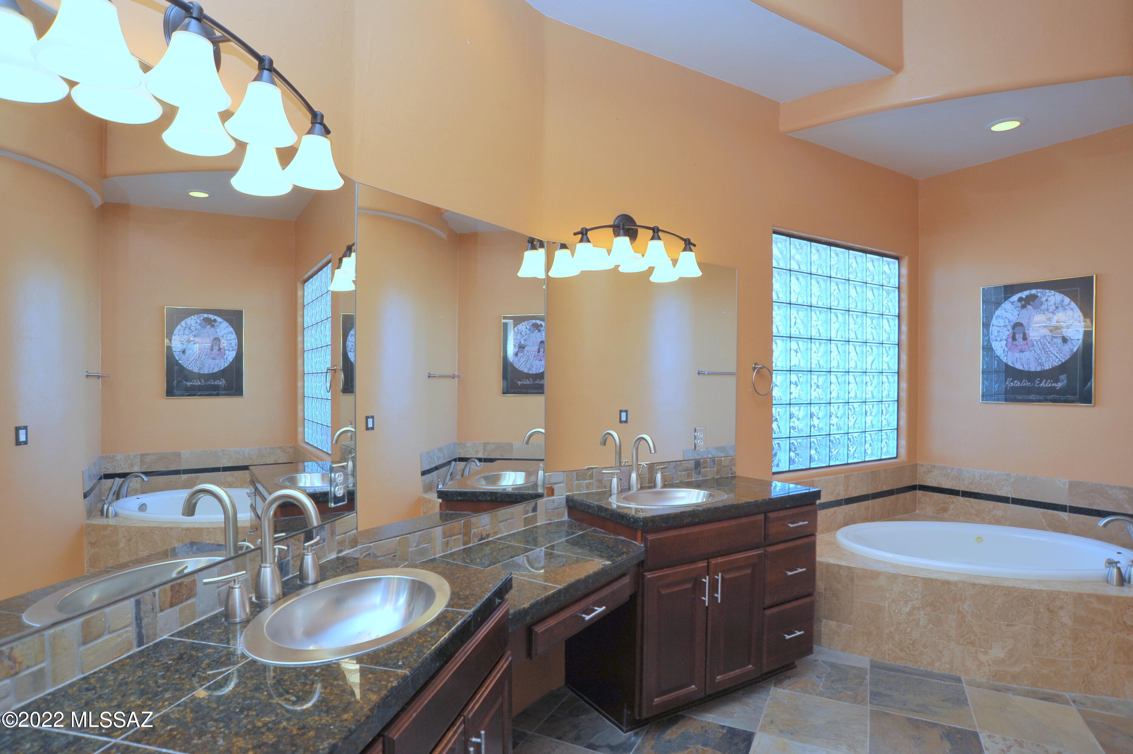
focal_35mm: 18
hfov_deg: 90.0
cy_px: 377
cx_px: 566
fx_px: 566
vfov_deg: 67.3
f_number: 9
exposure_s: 1/50
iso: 640
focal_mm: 18
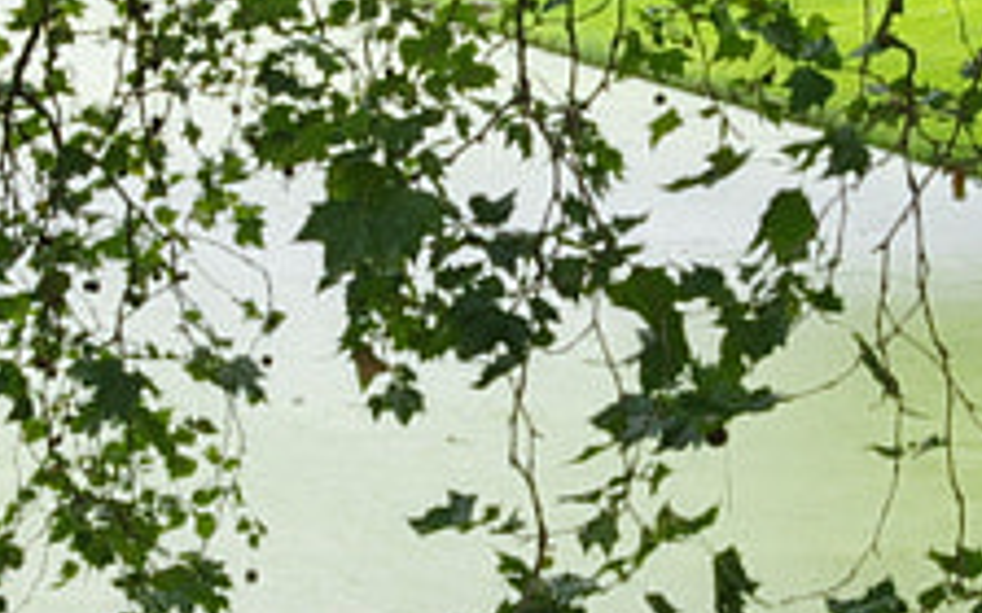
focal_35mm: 218
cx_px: 583
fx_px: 5834
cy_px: 306
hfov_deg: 9.6
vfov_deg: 6.0
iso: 200
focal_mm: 20
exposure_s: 1/50
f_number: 11
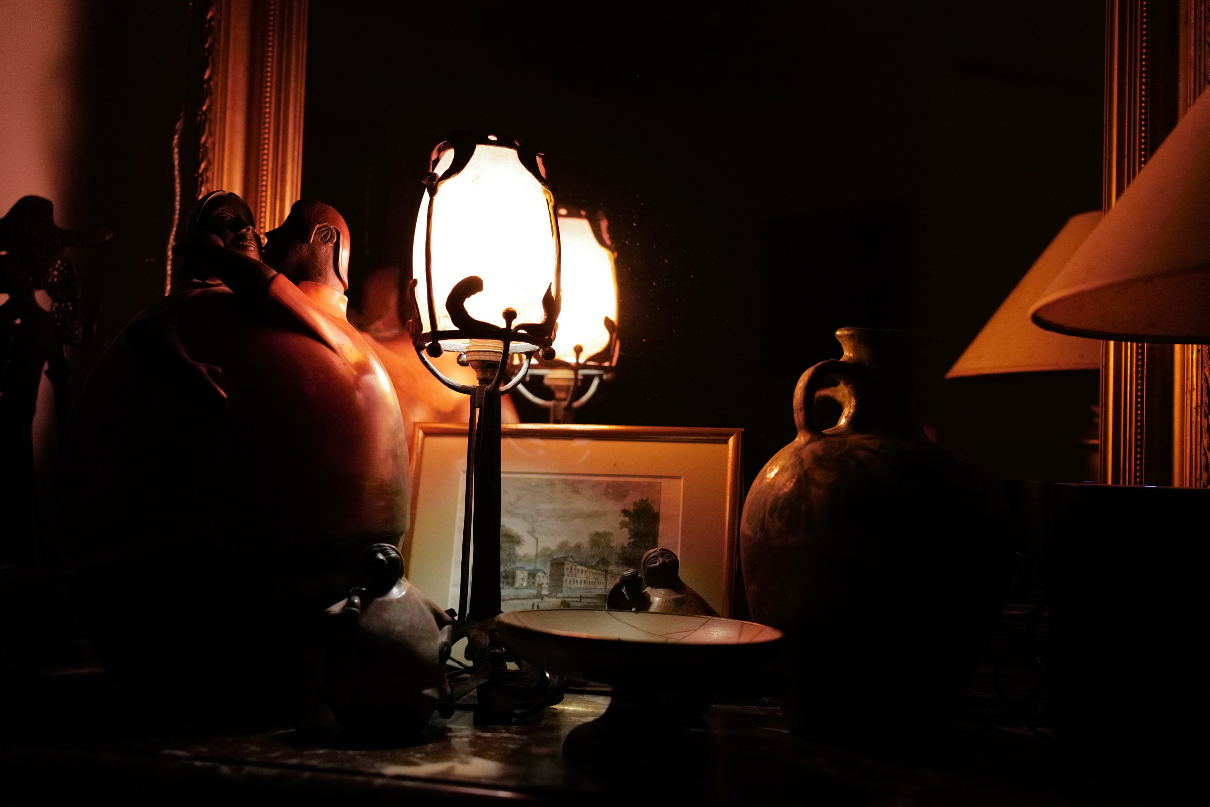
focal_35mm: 35
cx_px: 605
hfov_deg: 54.4
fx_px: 1176
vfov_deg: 37.9
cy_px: 404
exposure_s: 1/160
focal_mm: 35
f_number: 2.8
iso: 6400
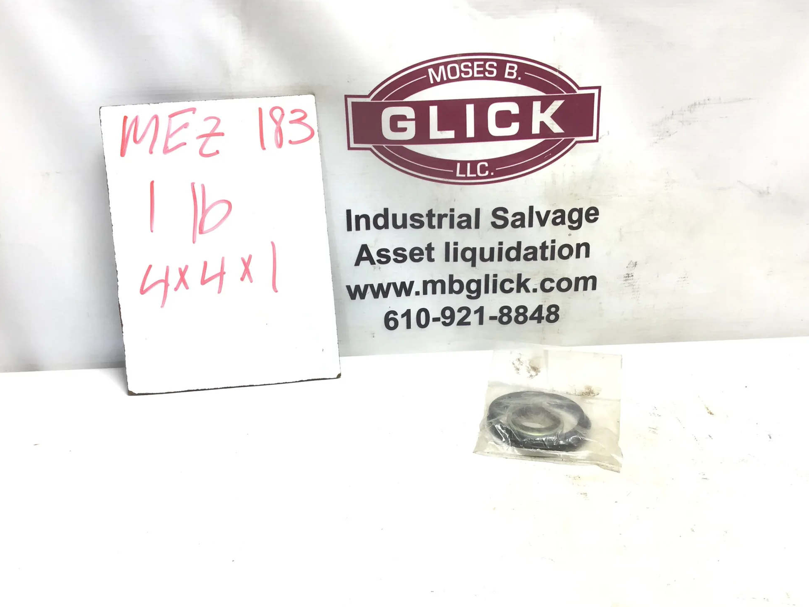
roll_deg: +1.9
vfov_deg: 44.1
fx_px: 748
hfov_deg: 56.8
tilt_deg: -21.7
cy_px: 296
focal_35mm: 32
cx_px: 416
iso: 25
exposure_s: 1/120
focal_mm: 3.3
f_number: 2.4
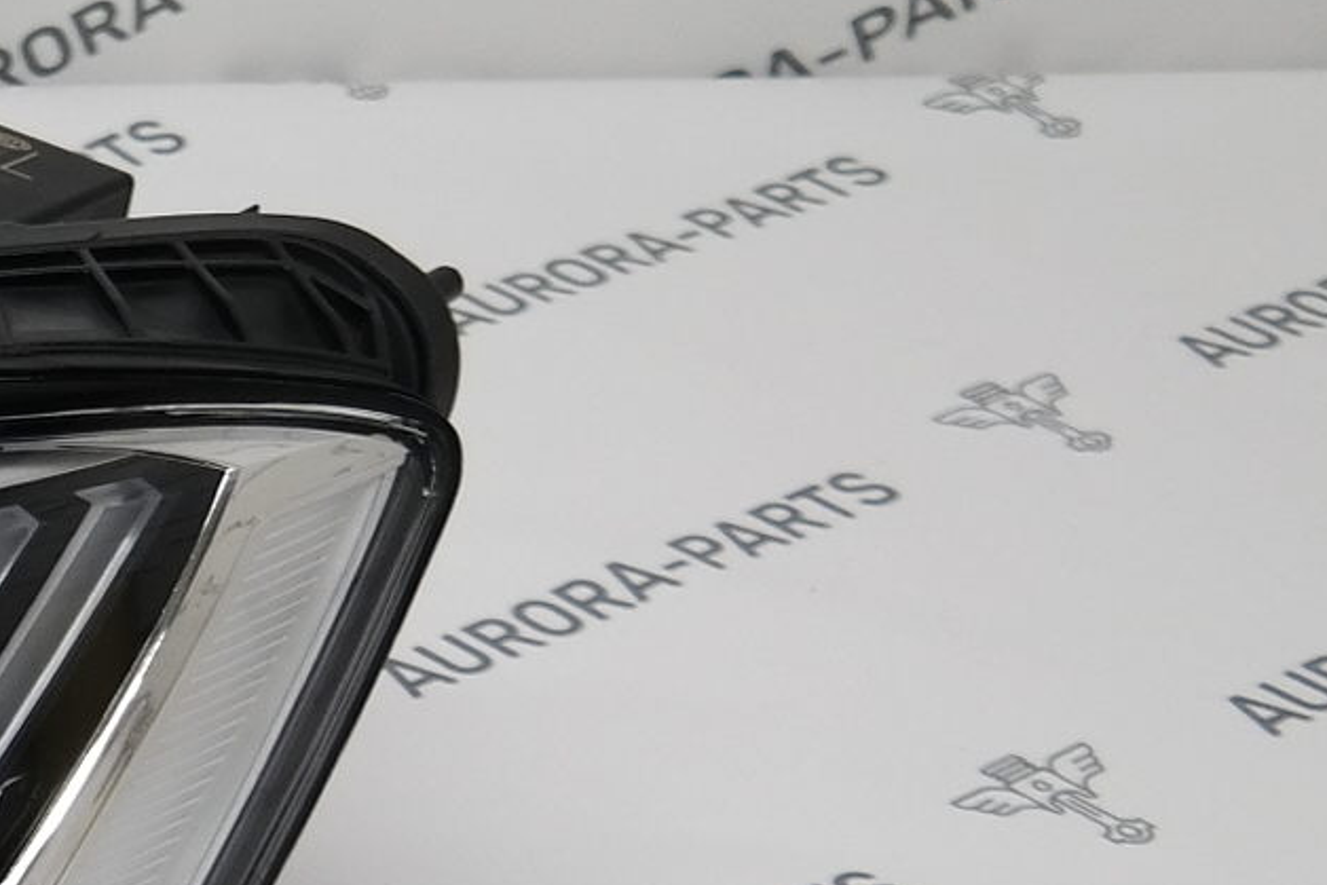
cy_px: 613
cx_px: -1255
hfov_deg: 13.8
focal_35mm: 128
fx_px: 4719
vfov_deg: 10.7
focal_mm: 18
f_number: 3.5
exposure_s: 1/80
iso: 100
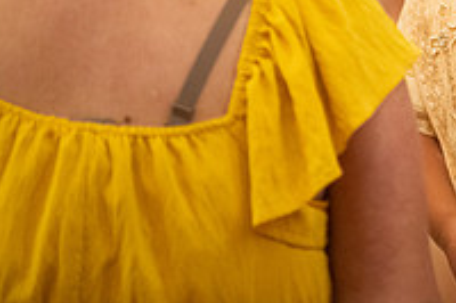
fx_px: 7353
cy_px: -95
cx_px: 552
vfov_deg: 2.4
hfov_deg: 3.5
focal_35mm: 581
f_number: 2.8
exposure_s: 1/80
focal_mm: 200
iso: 2000
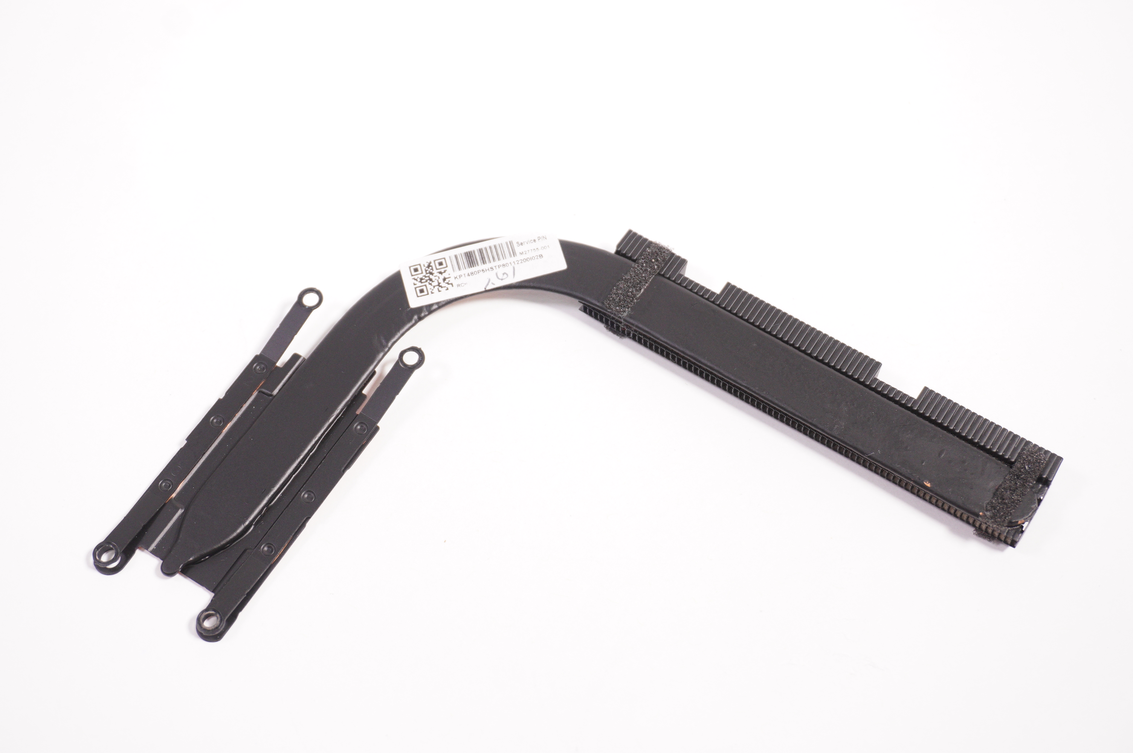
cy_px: 376
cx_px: 566
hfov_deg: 36.9
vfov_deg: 25.0
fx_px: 1698
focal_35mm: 54
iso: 500
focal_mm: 36
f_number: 5.6
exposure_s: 1/80
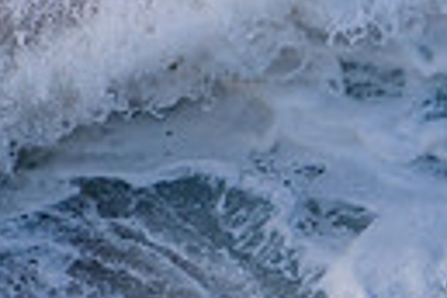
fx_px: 42002
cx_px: 998
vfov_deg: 0.4
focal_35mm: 3383
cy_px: 213
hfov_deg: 0.6
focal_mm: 500
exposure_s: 1/2000
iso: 280
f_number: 5.6
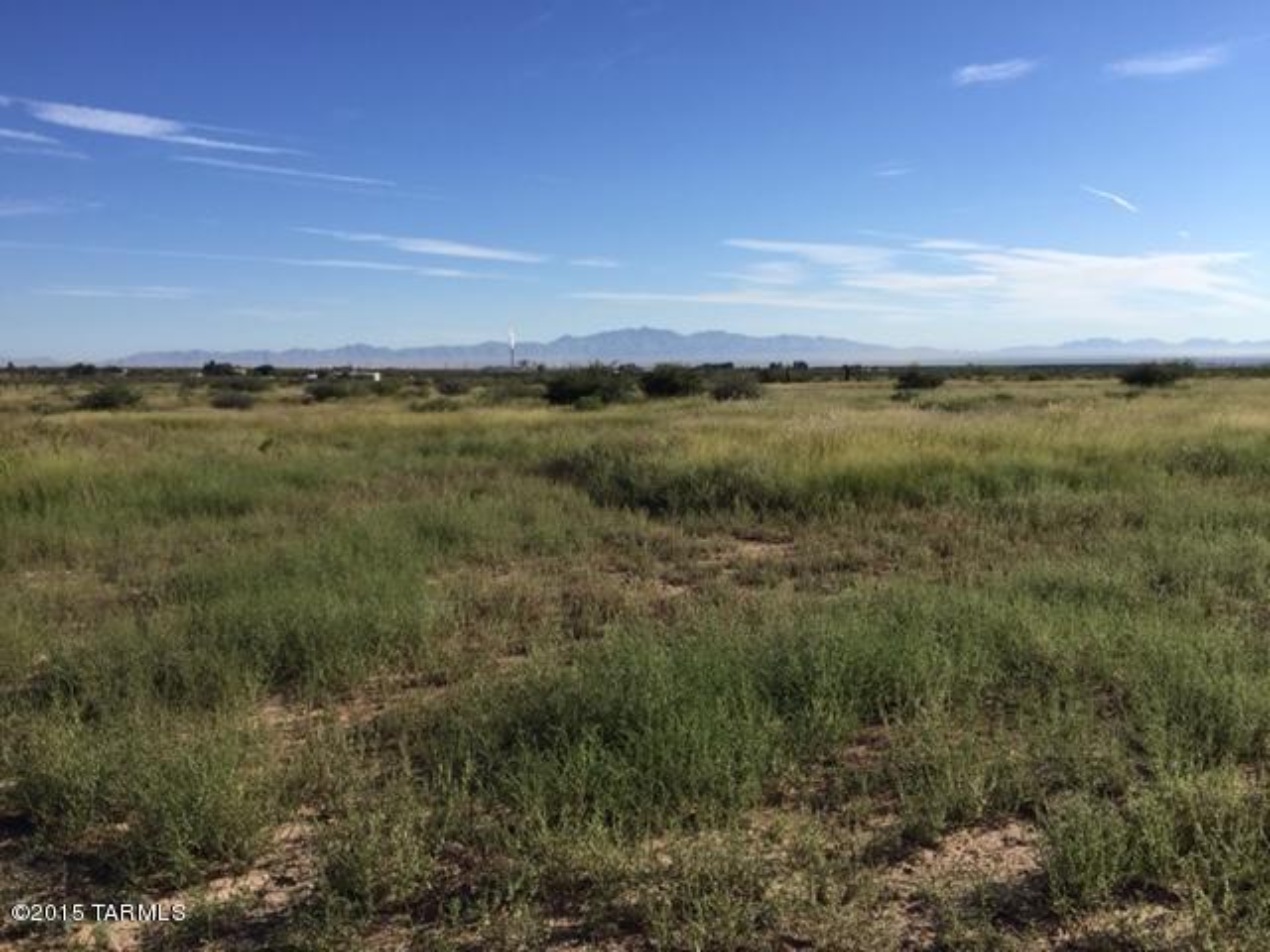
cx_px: 635
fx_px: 1064
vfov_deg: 48.2
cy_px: 476
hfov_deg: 61.7
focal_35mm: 29
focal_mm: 4.15
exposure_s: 1/2639
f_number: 2.2
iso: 32
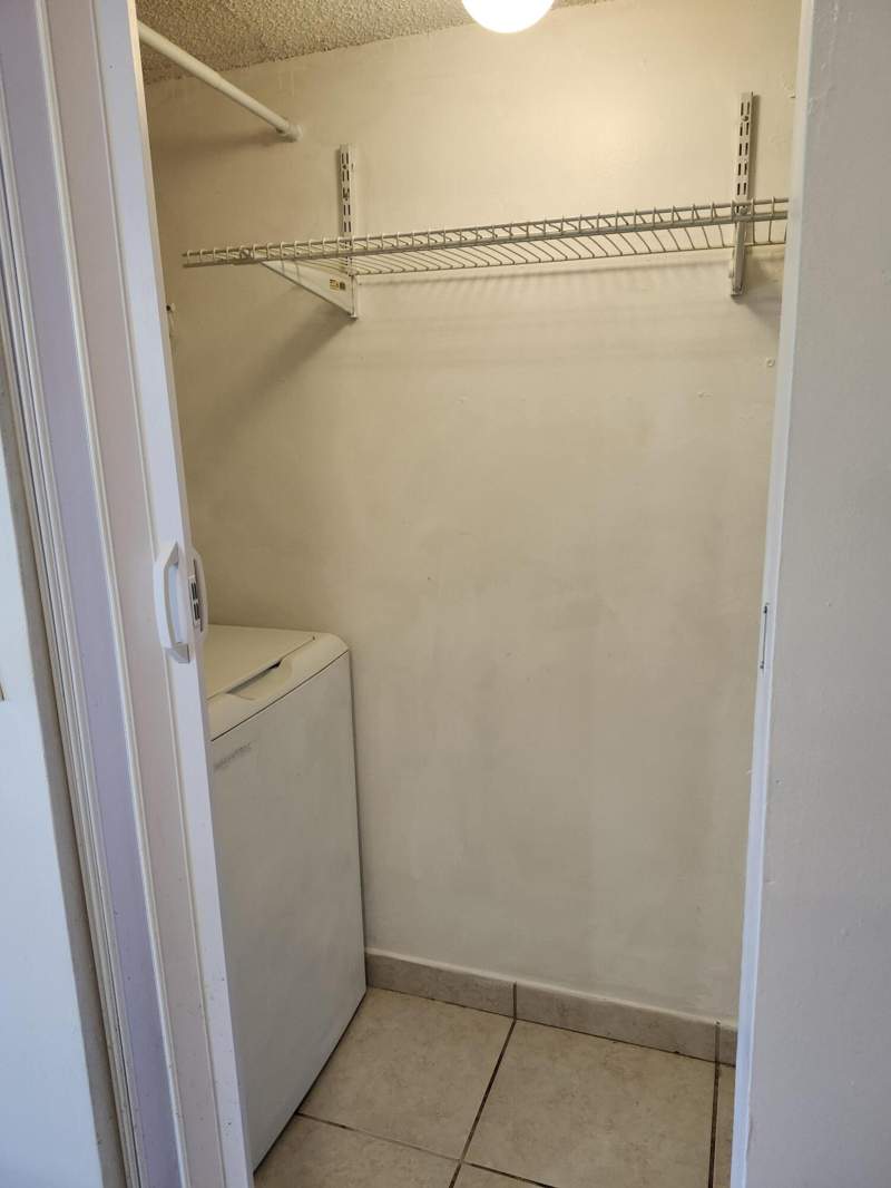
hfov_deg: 58.9
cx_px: 446
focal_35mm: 23
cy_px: 594
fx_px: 789
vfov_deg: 73.9
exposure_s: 1/120
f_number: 1.8
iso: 250
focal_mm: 5.54
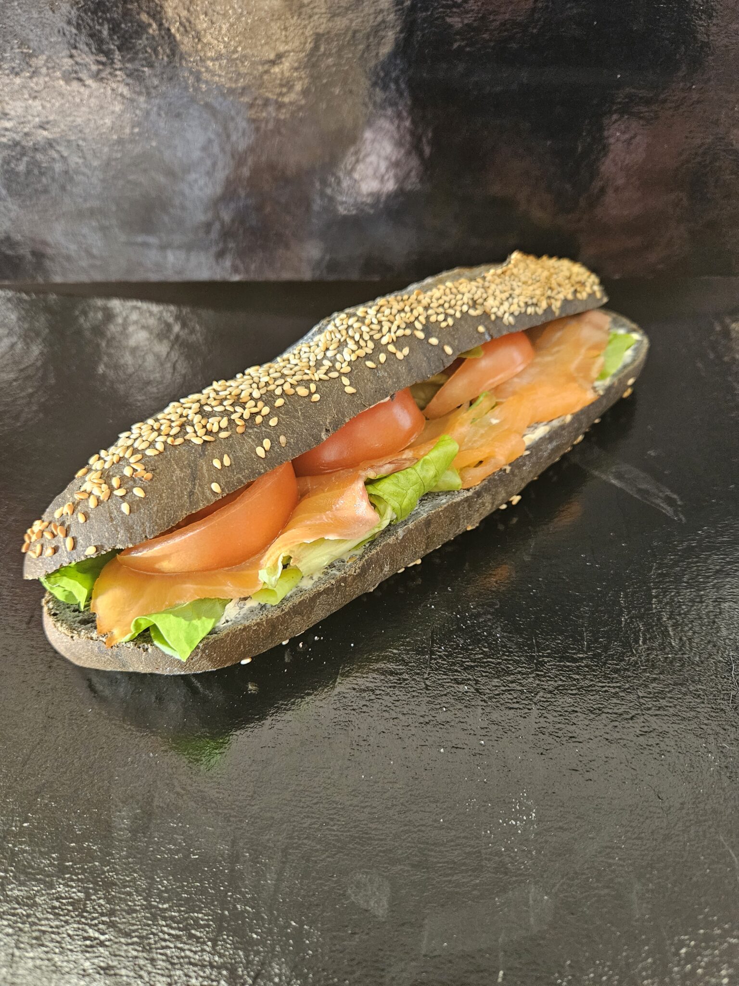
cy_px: 493
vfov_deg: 73.9
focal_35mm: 23
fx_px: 655
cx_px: 370
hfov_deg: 58.9
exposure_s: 1/100
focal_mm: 5.4
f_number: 1.8
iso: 400
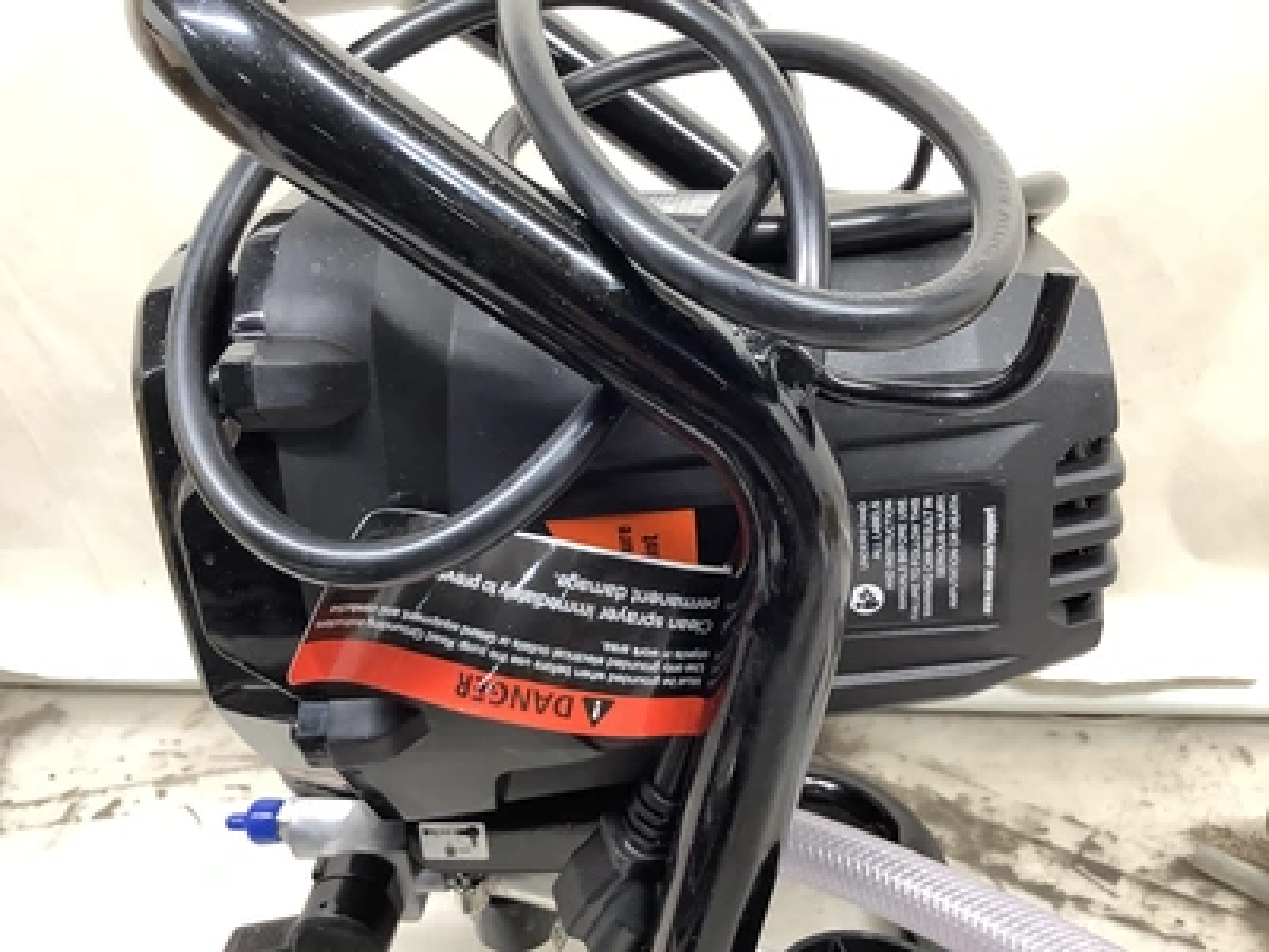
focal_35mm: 31
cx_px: 634
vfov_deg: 45.4
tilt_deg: -22.3
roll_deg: +4.7
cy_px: 476
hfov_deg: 58.4
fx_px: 1136
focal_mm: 3.3
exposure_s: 1/60
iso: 160
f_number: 2.4
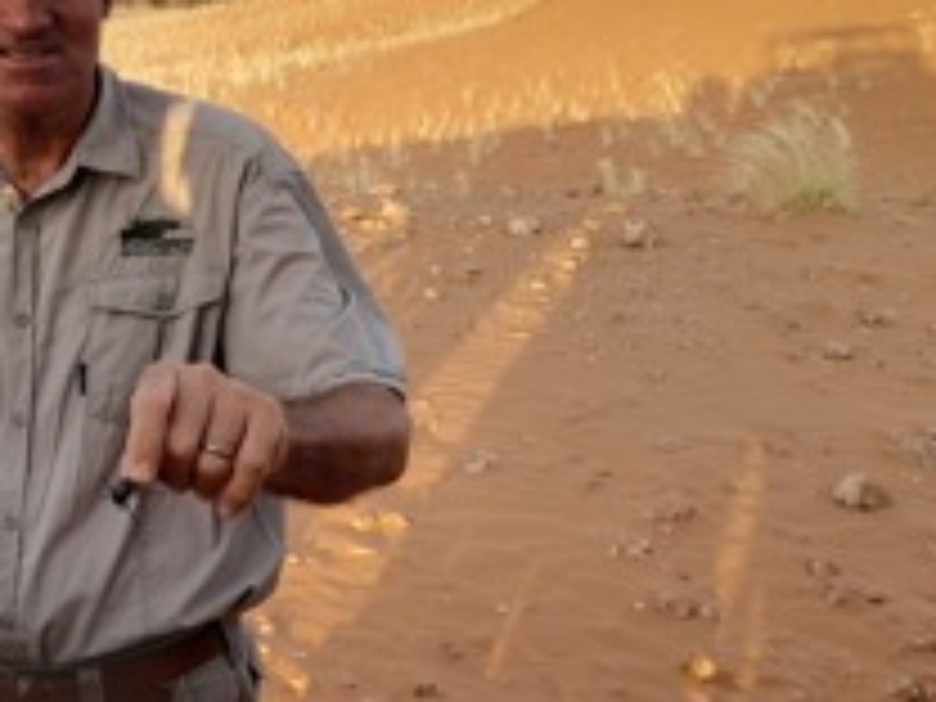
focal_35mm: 48
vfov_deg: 29.8
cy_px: 171
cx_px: 162
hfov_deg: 37.9
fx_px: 1298
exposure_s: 1/253
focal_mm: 4.6
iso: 20
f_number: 2
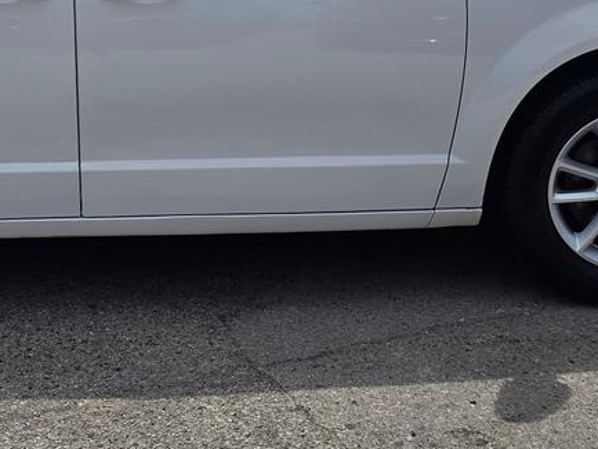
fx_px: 1175
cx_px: 52
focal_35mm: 68
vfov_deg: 21.1
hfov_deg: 27.5
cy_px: 25
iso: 64
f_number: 1.7
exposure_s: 1/7944
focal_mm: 6.3
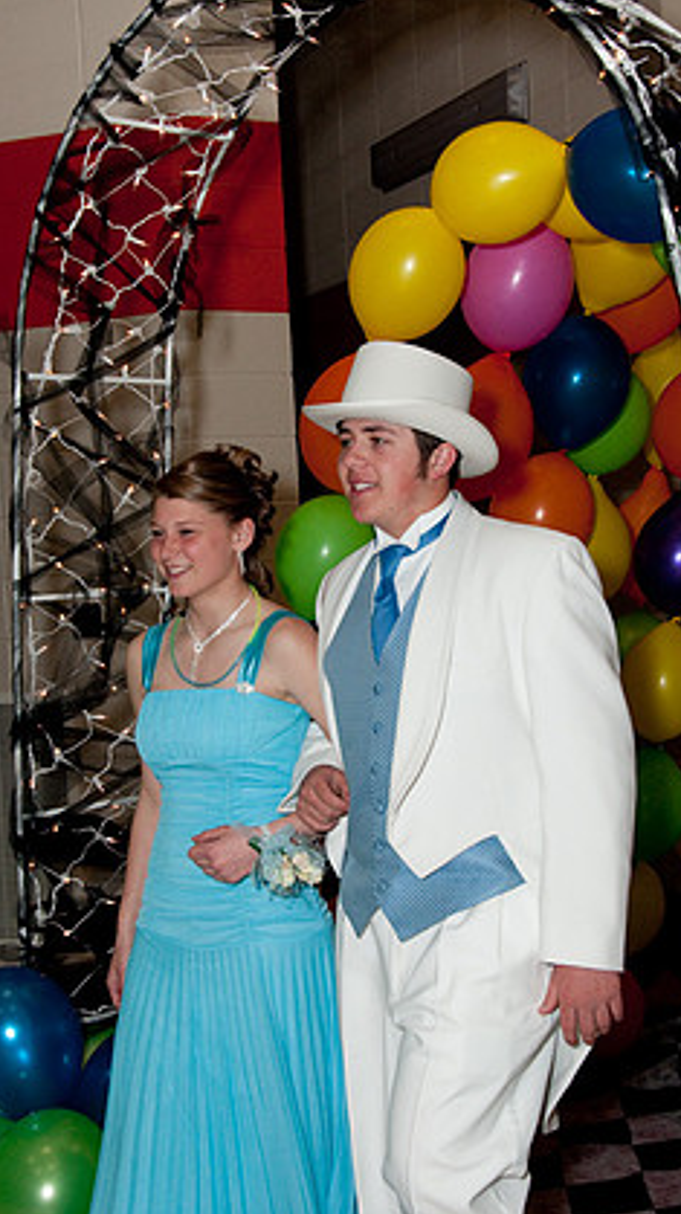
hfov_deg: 22.2
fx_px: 1737
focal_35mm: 54
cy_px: 579
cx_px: 312
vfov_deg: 38.5
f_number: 8
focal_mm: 32
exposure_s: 1/180
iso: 400
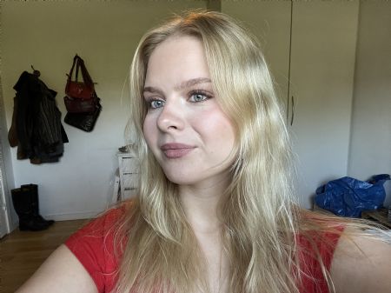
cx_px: 196
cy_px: 146
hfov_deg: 74.0
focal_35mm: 23
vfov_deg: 58.8
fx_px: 260
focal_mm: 2.71
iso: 100
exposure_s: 1/65
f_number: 2.2
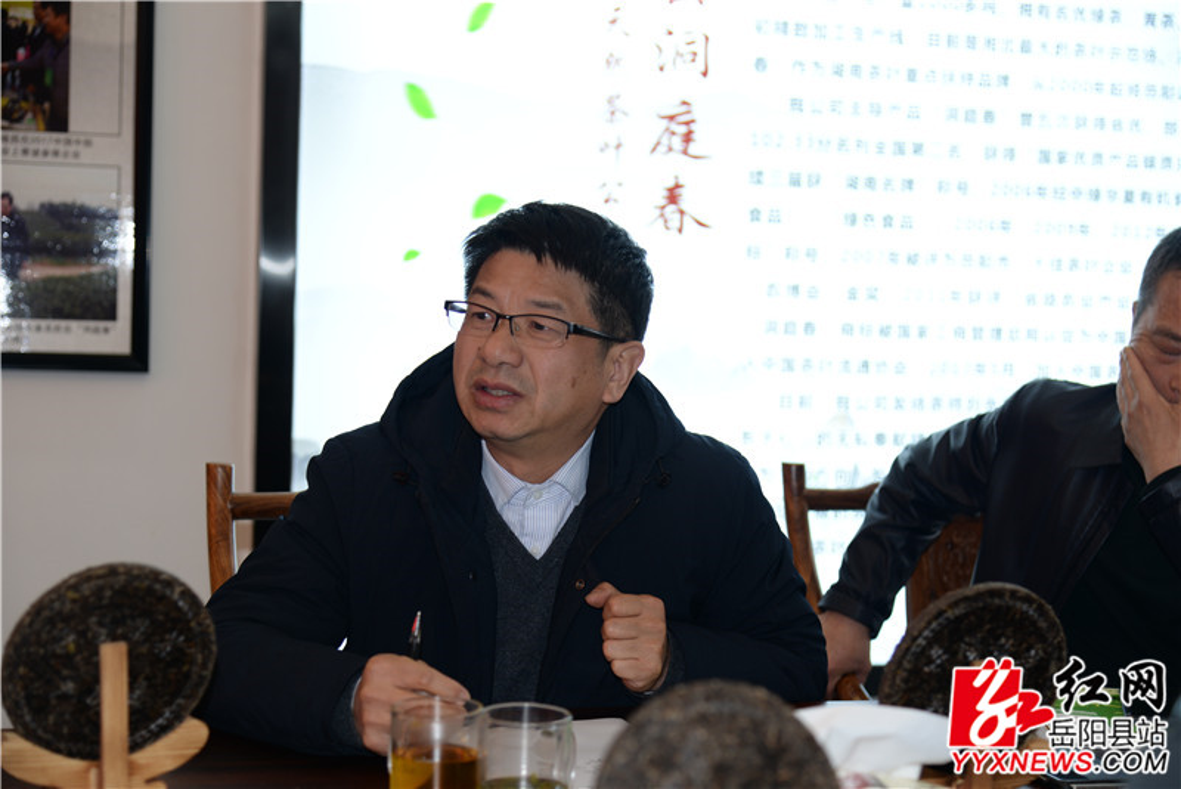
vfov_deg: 21.9
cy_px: 394
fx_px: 2035
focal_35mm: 62
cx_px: 590
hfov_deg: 32.4
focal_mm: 62
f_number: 4
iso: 250
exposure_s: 1/60
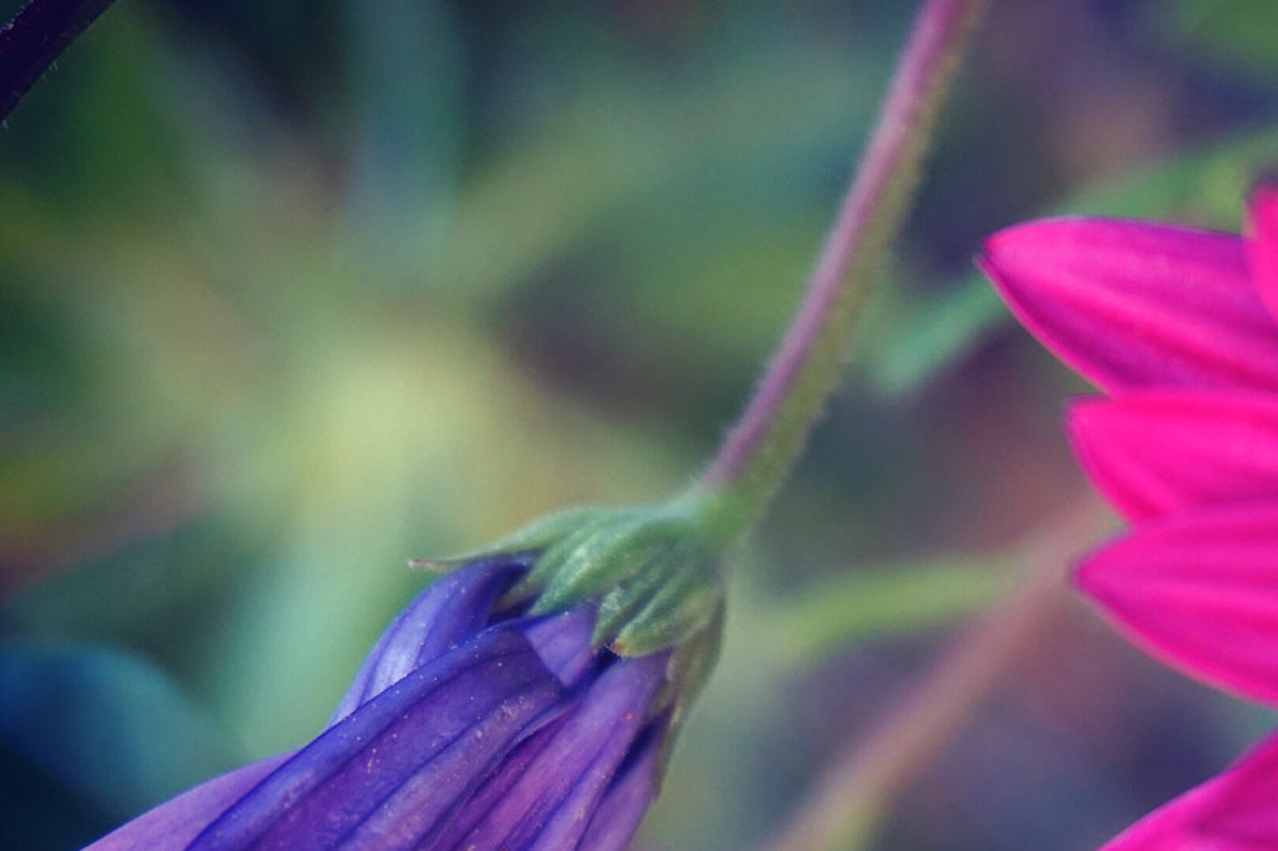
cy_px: 667
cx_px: 1160
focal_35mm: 119
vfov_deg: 11.5
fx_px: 4220
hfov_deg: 17.0
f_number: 5.6
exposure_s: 1/160
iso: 640
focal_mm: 43
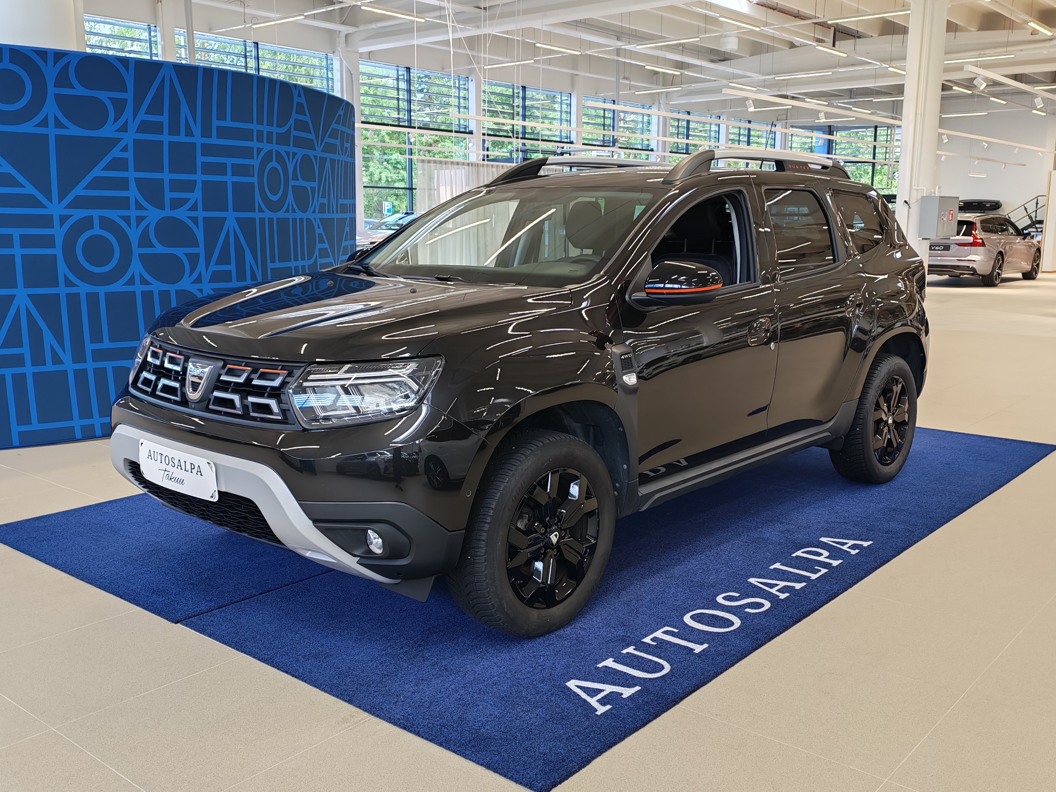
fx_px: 1037
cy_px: 396
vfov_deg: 41.8
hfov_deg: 54.0
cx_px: 528
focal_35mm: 34
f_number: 1.9
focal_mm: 6.12
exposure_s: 1/100
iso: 250
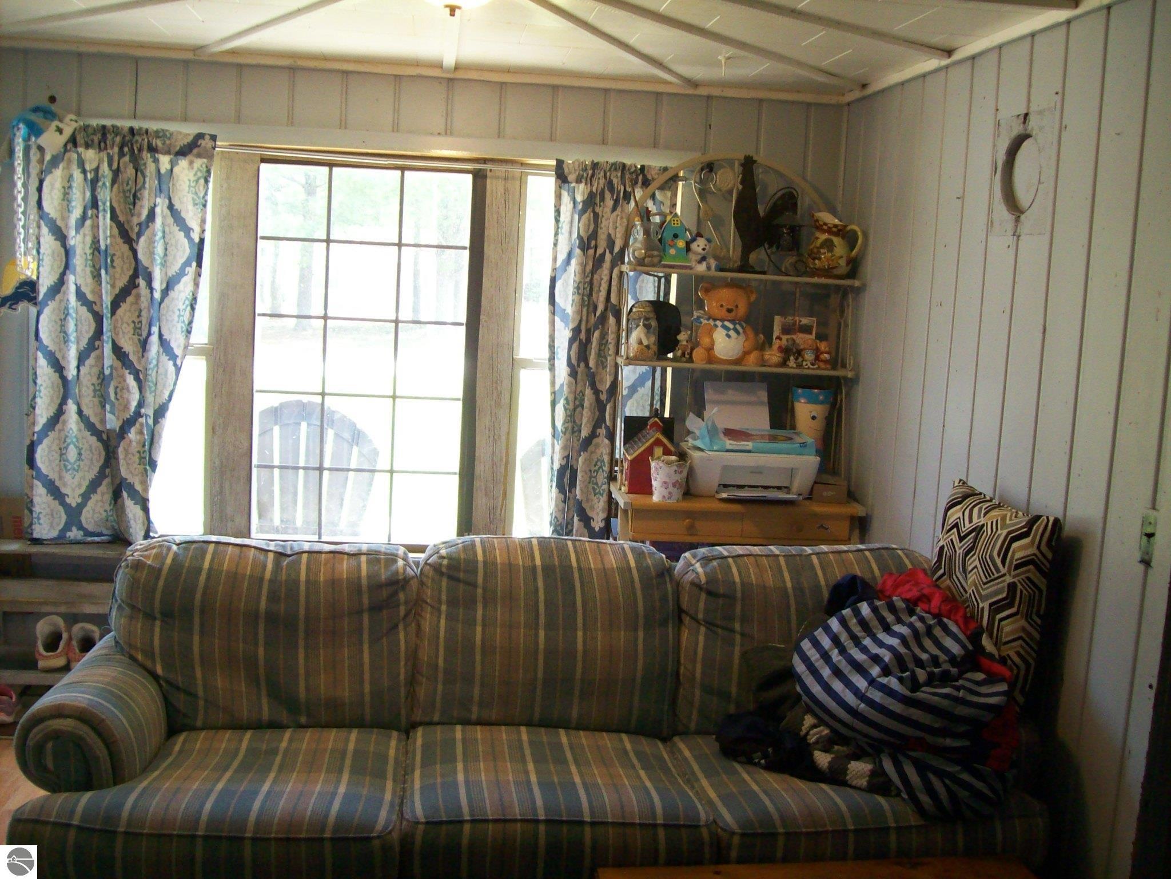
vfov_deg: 39.7
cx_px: 586
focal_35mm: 36
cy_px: 440
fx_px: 1218
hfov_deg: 51.4
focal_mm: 6
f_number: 2.7
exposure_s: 1/64
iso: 200
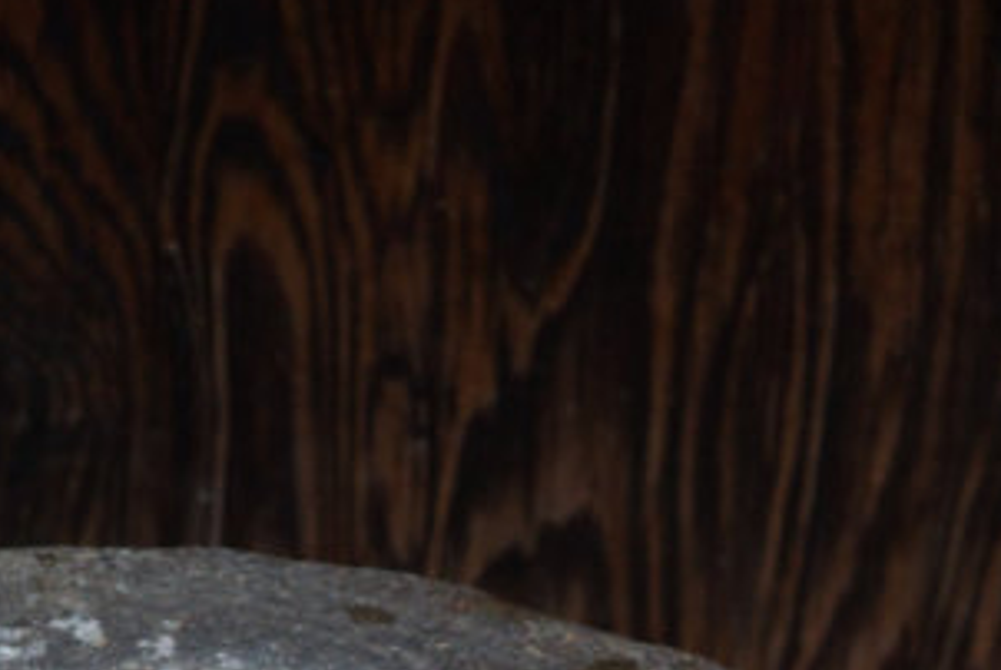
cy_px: 1260
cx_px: 116
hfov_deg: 12.8
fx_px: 4425
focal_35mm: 159
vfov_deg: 8.3
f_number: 2.8
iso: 1250
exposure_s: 1/250
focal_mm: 26
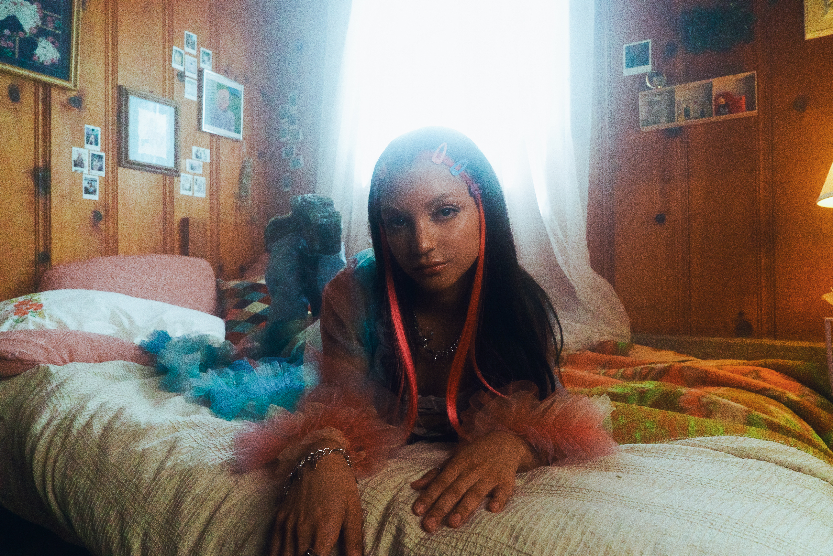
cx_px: 416
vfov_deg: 53.2
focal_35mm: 24
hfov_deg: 73.7
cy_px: 278
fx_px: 556
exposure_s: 1/1250
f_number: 8
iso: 6400
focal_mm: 24
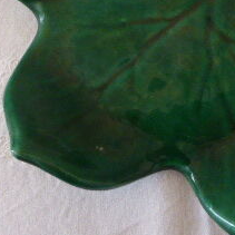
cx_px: 148
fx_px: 515
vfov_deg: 25.4
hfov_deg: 25.6
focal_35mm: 67
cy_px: 56
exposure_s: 1/60
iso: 320
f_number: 3.3
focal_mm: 4.3
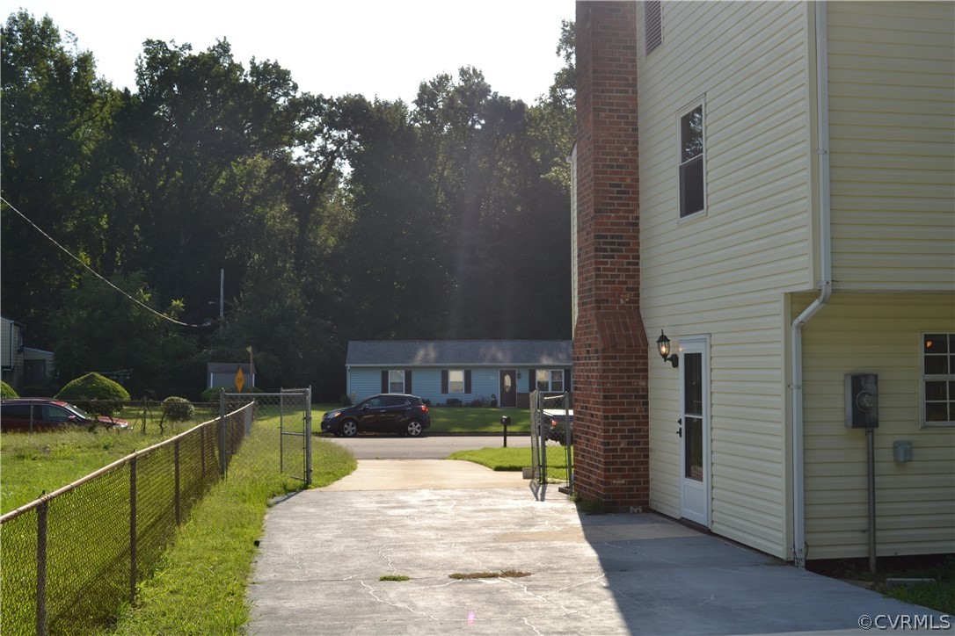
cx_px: 478
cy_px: 318
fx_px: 1035
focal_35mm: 39
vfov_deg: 34.2
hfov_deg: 49.6
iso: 100
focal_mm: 26
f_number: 9
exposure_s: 1/200
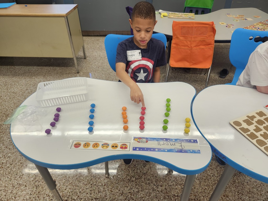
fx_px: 178
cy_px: 100
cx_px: 134
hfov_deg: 73.9
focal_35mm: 23
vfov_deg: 58.9
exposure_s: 1/120
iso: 160
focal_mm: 5.54
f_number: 1.8
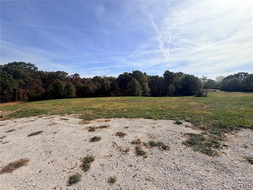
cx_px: 126
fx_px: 102
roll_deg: -0.7
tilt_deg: -4.3
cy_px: 95
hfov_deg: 102.1
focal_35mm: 14
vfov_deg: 85.7
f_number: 2.2
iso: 20
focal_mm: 2.22
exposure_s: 1/1285
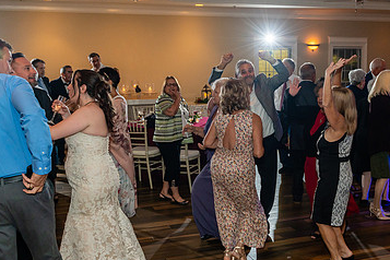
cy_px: 143
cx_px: 279
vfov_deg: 27.0
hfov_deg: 38.8
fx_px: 542
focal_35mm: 50
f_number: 4.5
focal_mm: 29
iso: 800
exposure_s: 1/60
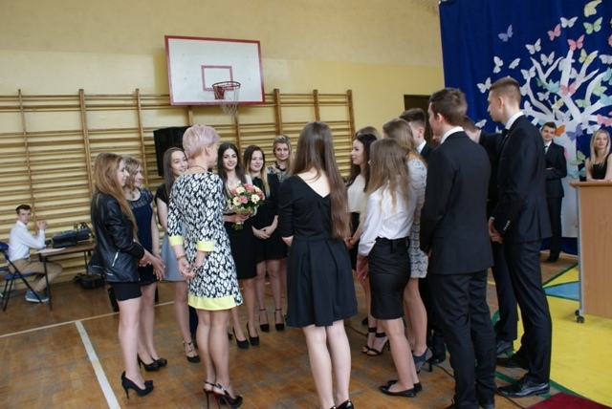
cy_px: 204
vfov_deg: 48.0
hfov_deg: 67.3
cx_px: 306
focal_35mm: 27
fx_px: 459
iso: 100
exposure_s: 1/40
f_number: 4.5
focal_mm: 18
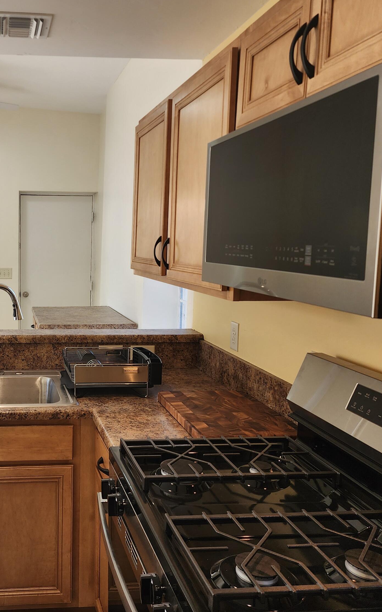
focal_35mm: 33
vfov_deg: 58.1
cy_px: 302
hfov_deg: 36.2
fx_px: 550
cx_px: 47
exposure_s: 1/120
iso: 80
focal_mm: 6.4
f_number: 1.8
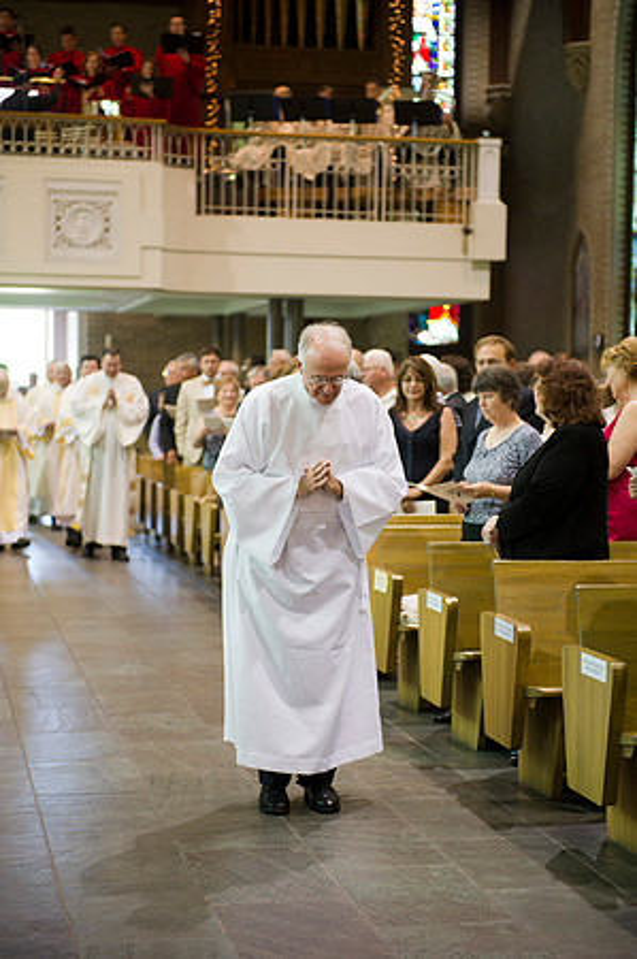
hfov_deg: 19.4
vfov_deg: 28.9
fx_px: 1862
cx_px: 318
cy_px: 480
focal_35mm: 70
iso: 2000
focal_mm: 70
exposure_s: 1/125
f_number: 2.8
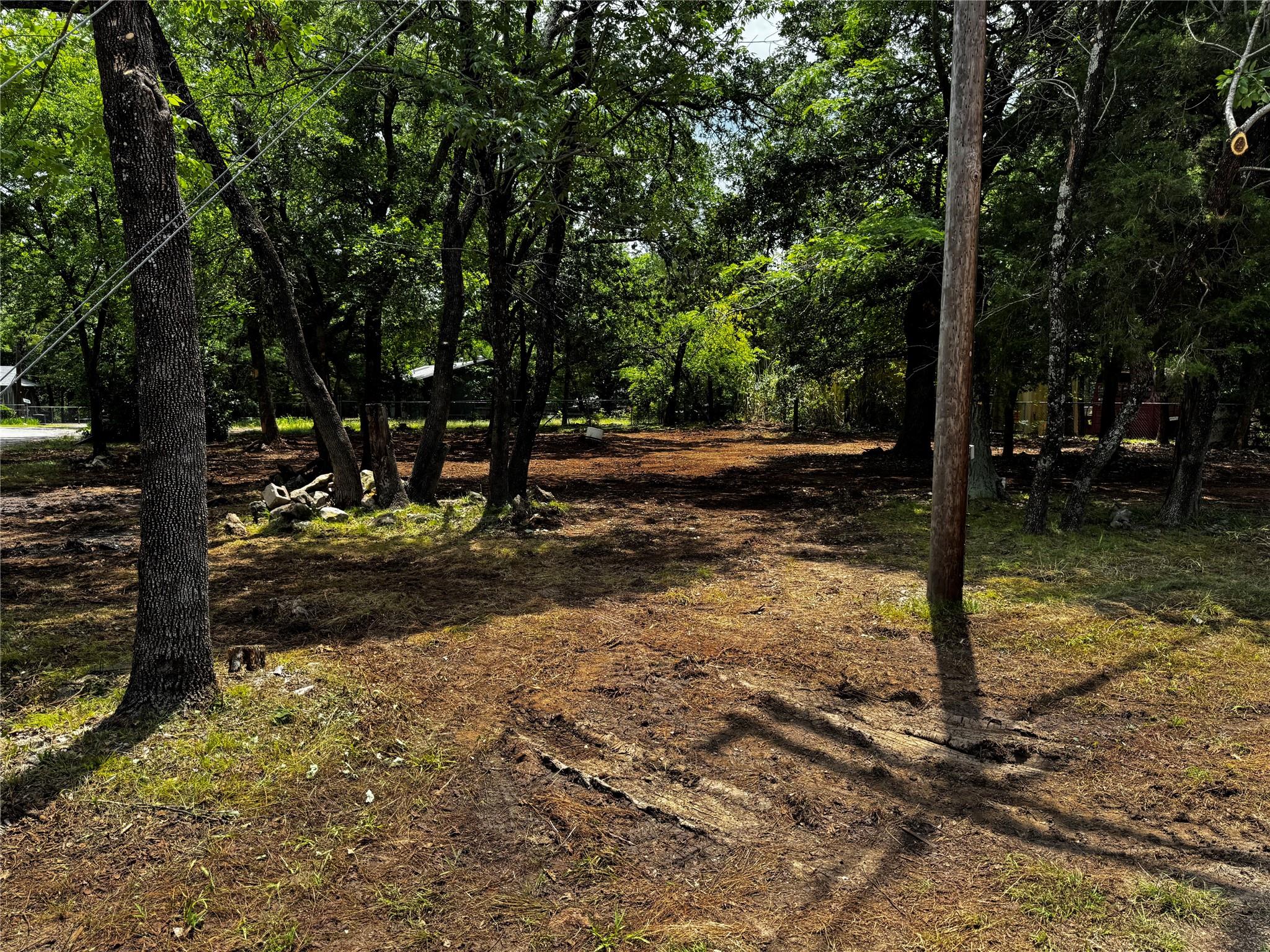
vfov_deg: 56.8
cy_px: 476
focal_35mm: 24
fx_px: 881
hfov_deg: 71.6
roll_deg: -0.5
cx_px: 635
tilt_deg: -6.3
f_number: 1.78
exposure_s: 1/1637
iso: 80
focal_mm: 6.76
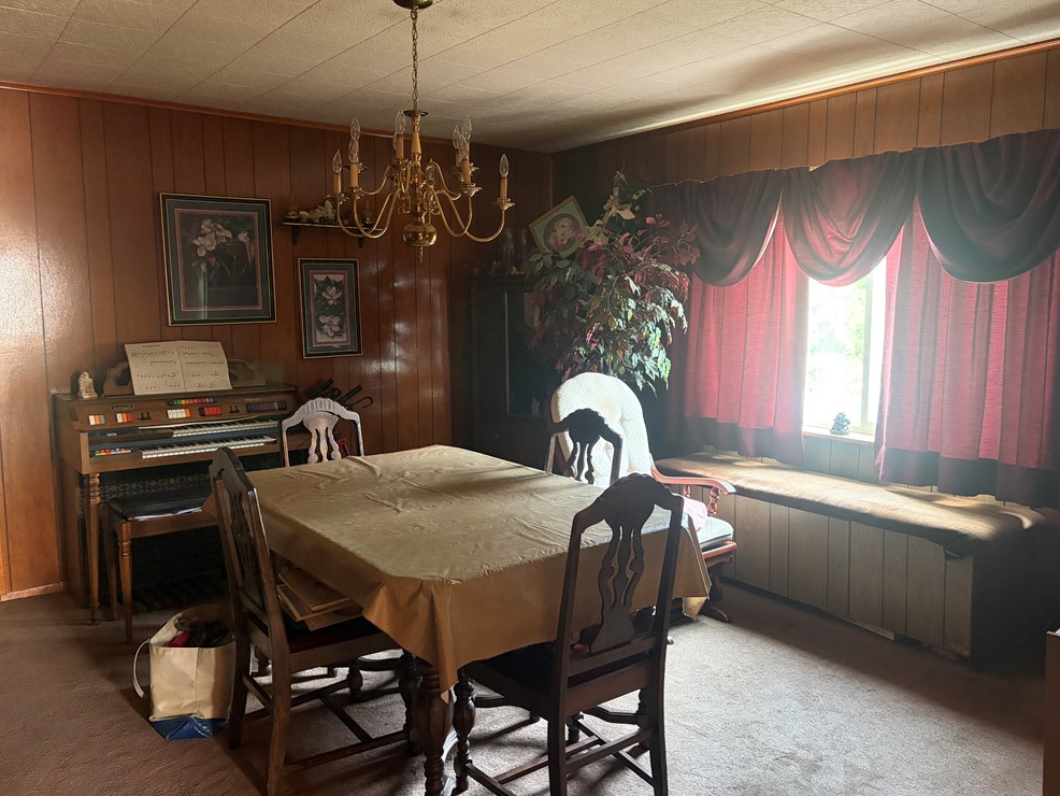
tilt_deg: -5.5
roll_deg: +0.9
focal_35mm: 27
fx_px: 827
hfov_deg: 65.3
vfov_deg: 51.4
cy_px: 387
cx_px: 543
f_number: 1.6
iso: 500
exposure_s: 1/42
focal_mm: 5.96
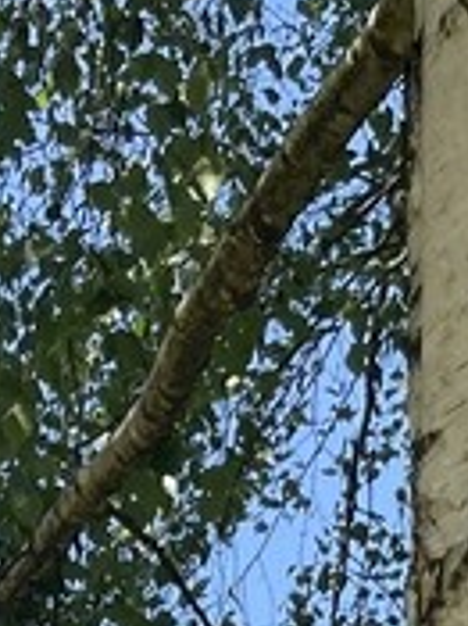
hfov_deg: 9.7
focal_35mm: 152
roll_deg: +0.2
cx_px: 275
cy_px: 1603
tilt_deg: +9.2
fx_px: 2743
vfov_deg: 10.7
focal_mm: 5.7
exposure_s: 1/1038
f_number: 1.5
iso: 50
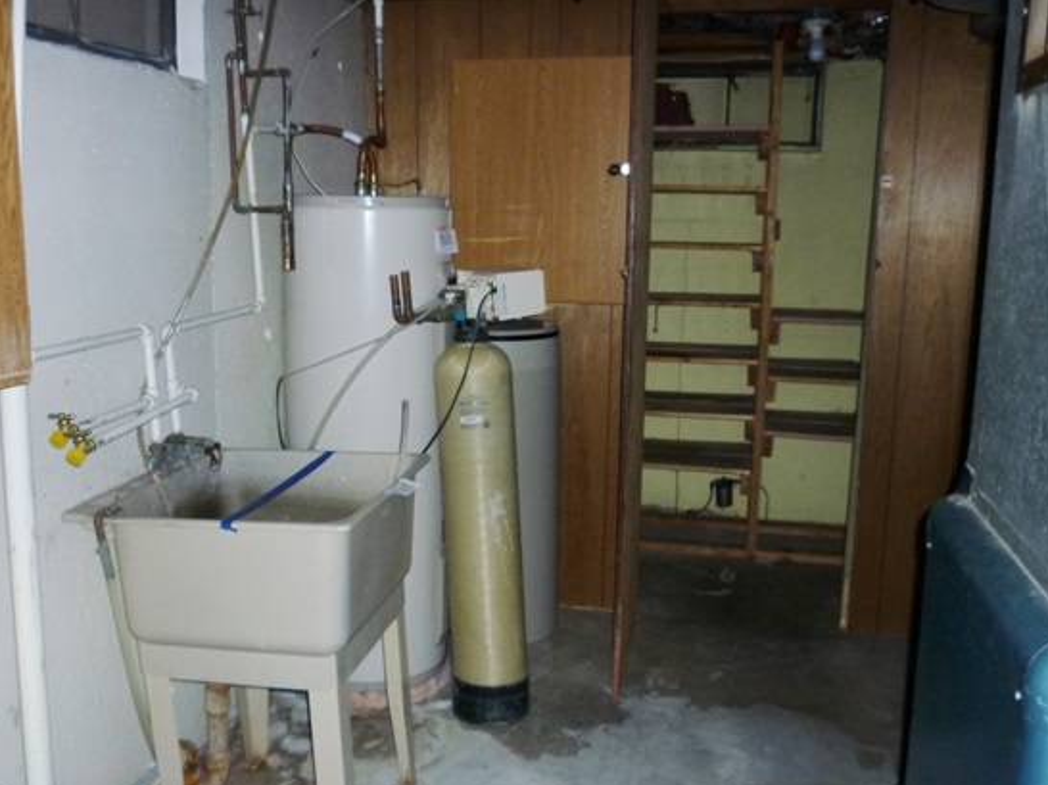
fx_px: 1029
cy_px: 428
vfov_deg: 41.7
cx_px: 507
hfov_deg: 54.0
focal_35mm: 34
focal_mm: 5.2
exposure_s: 1/125
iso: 200
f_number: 3.3
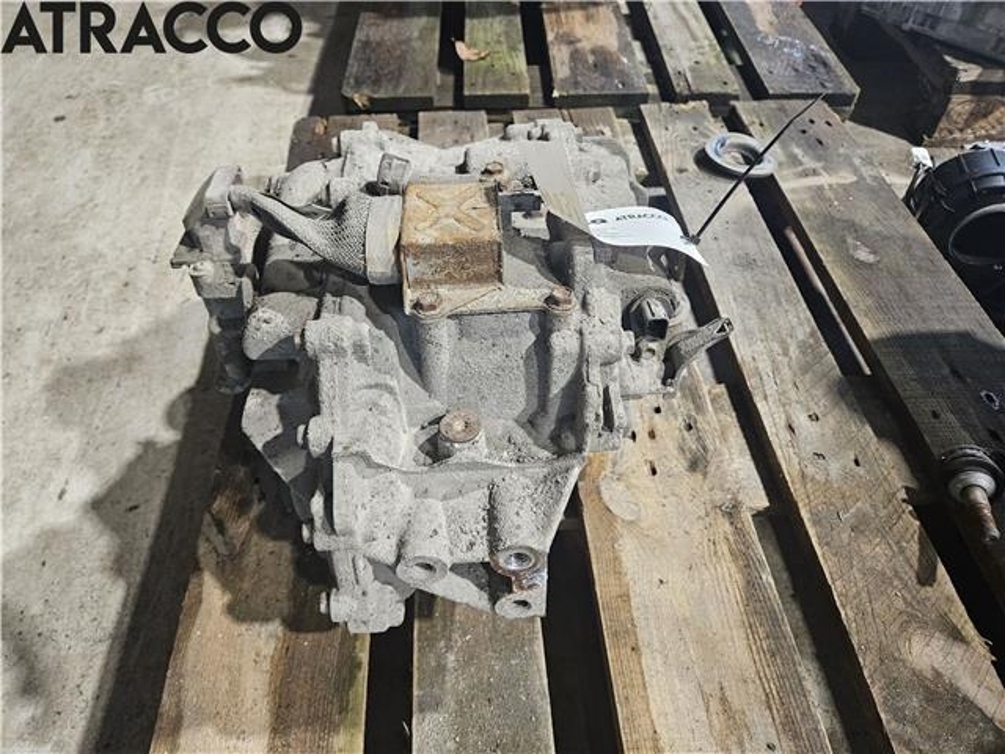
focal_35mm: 23
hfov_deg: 73.9
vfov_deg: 58.9
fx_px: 668
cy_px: 377
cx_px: 502
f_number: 1.8
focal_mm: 5.4
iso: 400
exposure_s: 1/100
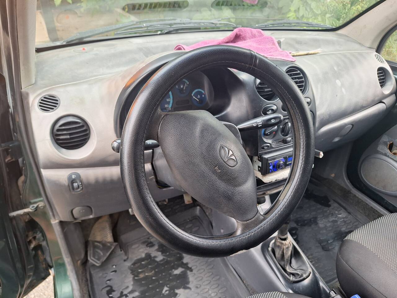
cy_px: 149
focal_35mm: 23
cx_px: 198
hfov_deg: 73.9
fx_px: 264
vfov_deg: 58.9
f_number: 1.8
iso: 80
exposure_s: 1/50
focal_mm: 5.54
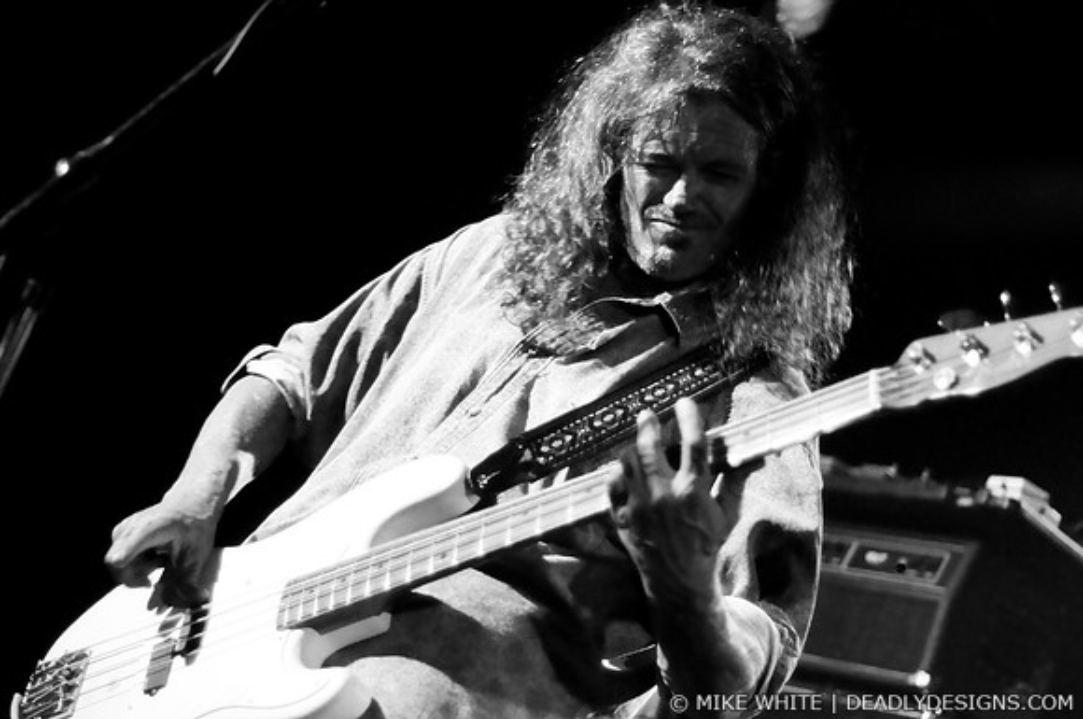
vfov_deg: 18.1
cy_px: 360
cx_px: 542
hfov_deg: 27.0
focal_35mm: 75
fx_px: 2253
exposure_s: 1/50
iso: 1000
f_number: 1.8
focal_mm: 50
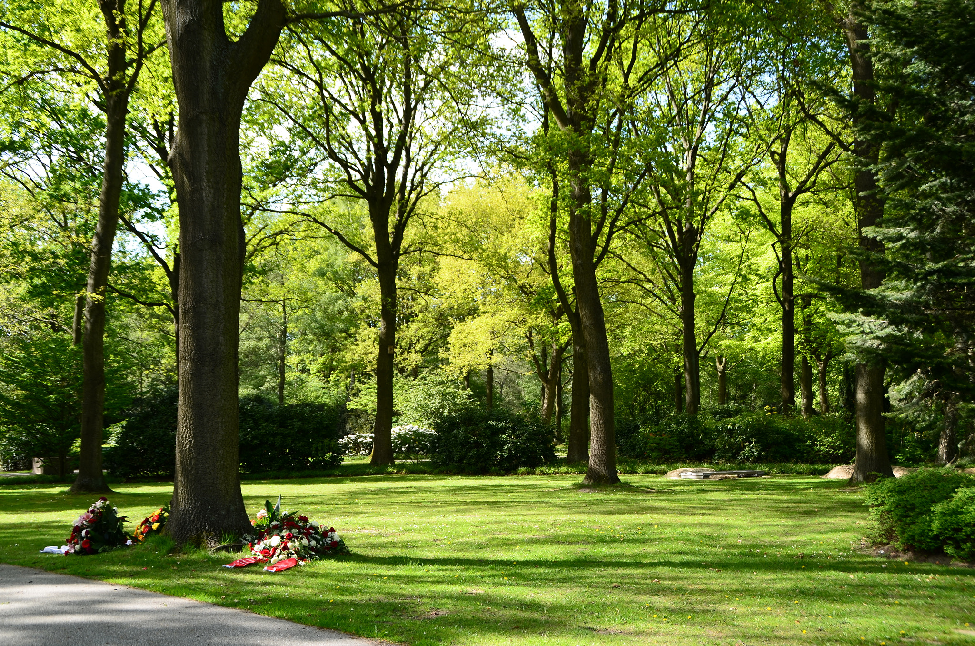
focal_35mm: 48
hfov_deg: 41.2
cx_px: 488
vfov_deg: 27.9
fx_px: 1297
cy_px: 323
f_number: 6.3
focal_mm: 32
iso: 100
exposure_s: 1/125
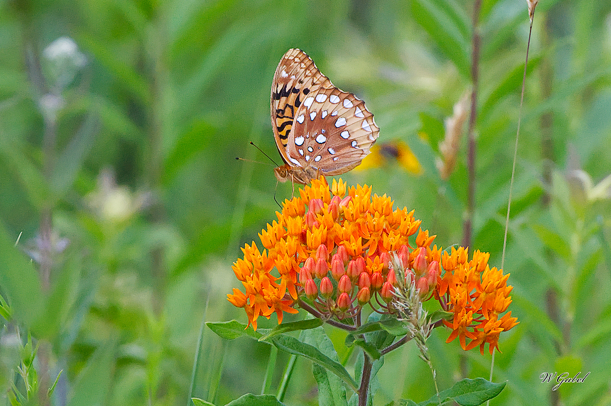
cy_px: 203
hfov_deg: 2.8
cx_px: 306
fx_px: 12718
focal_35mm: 750
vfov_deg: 1.8
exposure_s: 1/2000
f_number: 9
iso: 4500
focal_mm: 500
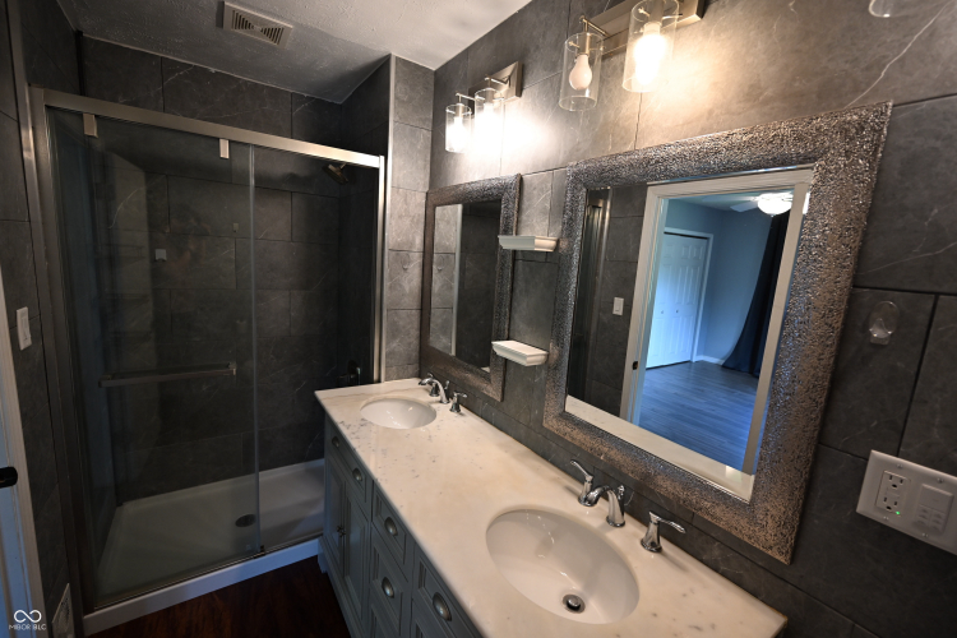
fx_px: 399
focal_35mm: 15
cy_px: 319
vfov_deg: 77.3
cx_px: 478
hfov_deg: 100.4
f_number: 4
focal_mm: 15
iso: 900
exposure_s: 1/125
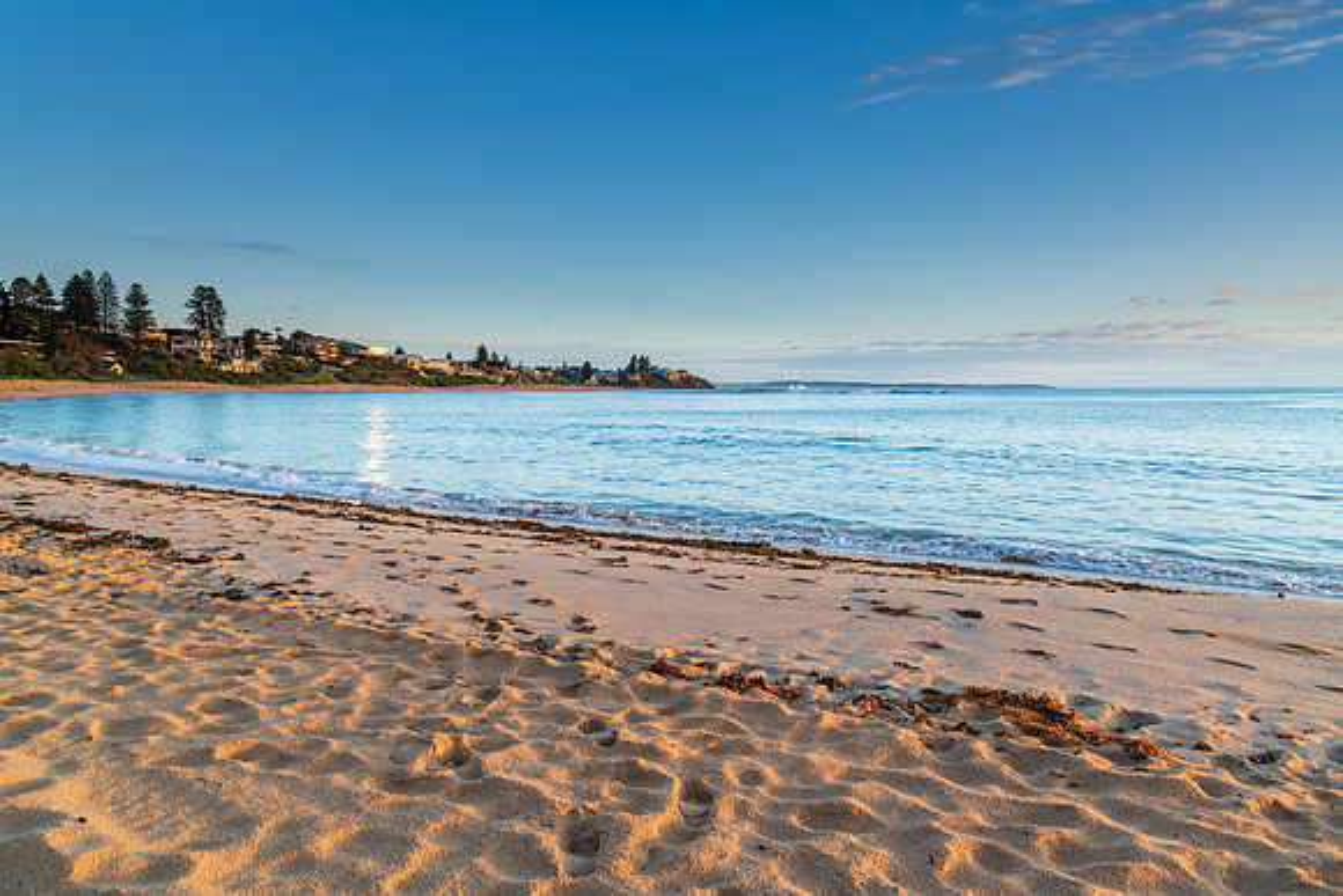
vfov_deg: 52.3
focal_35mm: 24
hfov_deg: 72.7
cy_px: 448
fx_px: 913
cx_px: 672
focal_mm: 24
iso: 200
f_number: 7.1
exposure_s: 1/30
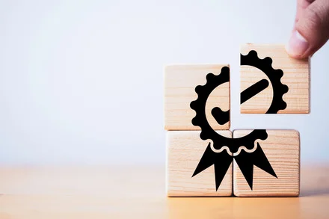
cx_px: 164
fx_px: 822
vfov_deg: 15.2
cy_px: 110
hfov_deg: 22.6
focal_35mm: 90
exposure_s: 1/160
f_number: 2.8
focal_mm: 90
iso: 100
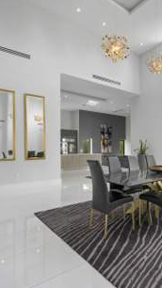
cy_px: 148
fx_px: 176
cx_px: 102
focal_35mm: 23
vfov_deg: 78.7
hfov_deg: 49.0
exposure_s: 1/1.25
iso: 100
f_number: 9
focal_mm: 14
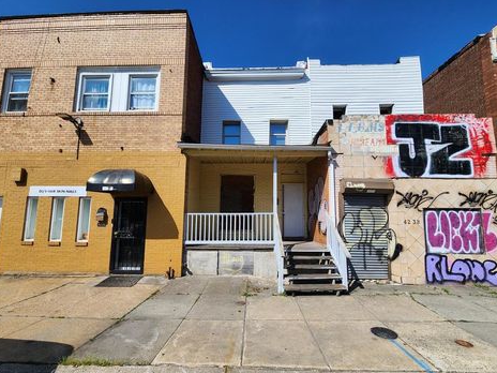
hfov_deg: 102.1
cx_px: 244
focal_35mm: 14
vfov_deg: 85.6
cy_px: 197
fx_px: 201
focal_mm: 2.2
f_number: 2.2
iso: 50
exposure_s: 1/2752
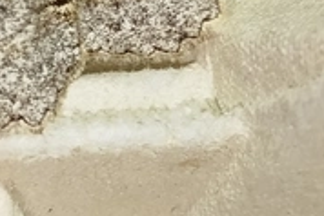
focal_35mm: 168
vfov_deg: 8.1
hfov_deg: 12.2
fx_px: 1513
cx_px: 127
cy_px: -71
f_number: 1.7
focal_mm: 5.31
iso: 80
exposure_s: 1/50
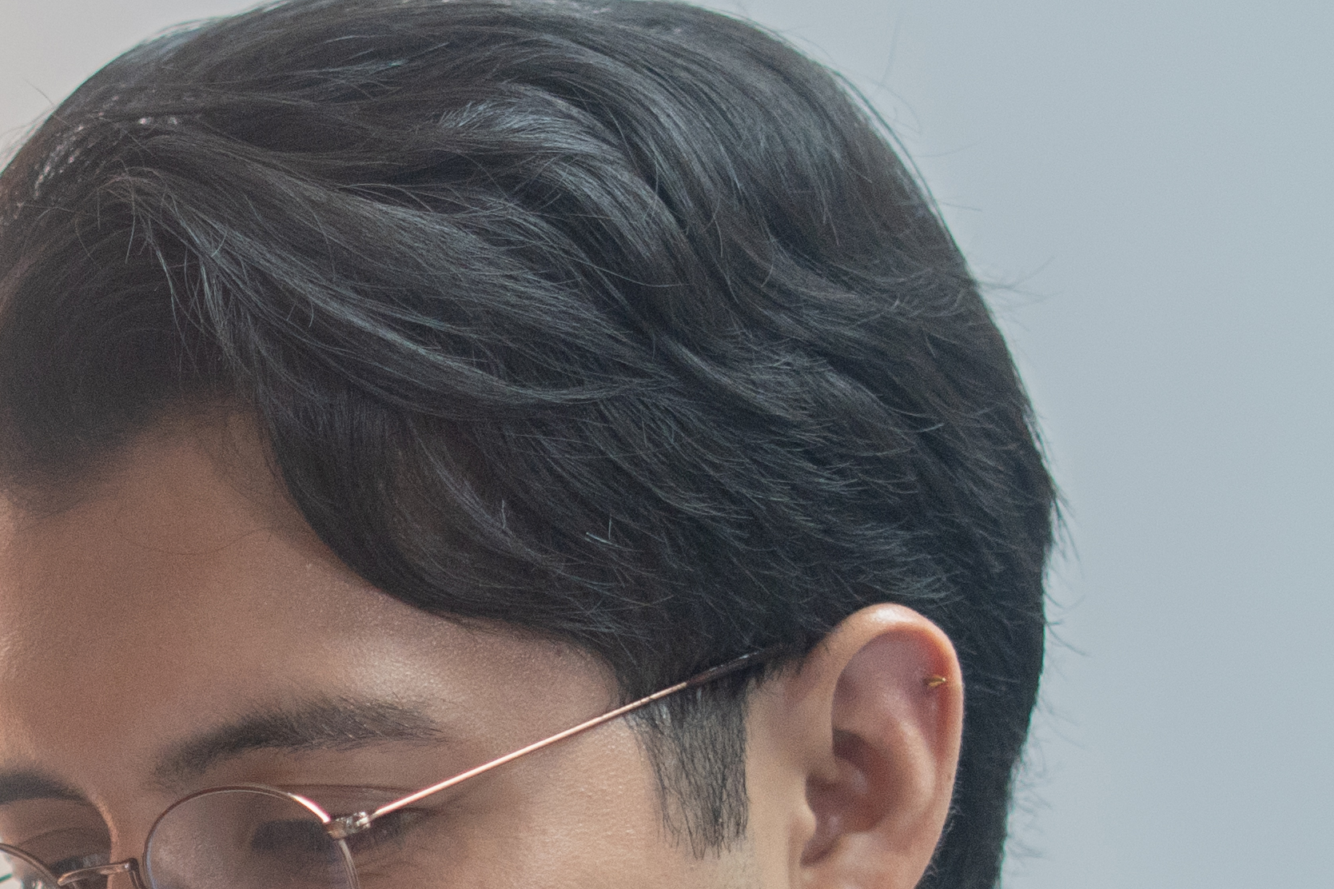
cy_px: 1597
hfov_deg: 9.6
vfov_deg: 6.4
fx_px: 7780
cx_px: -449
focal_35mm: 210
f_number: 1.8
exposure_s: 1/320
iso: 1250
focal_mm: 50
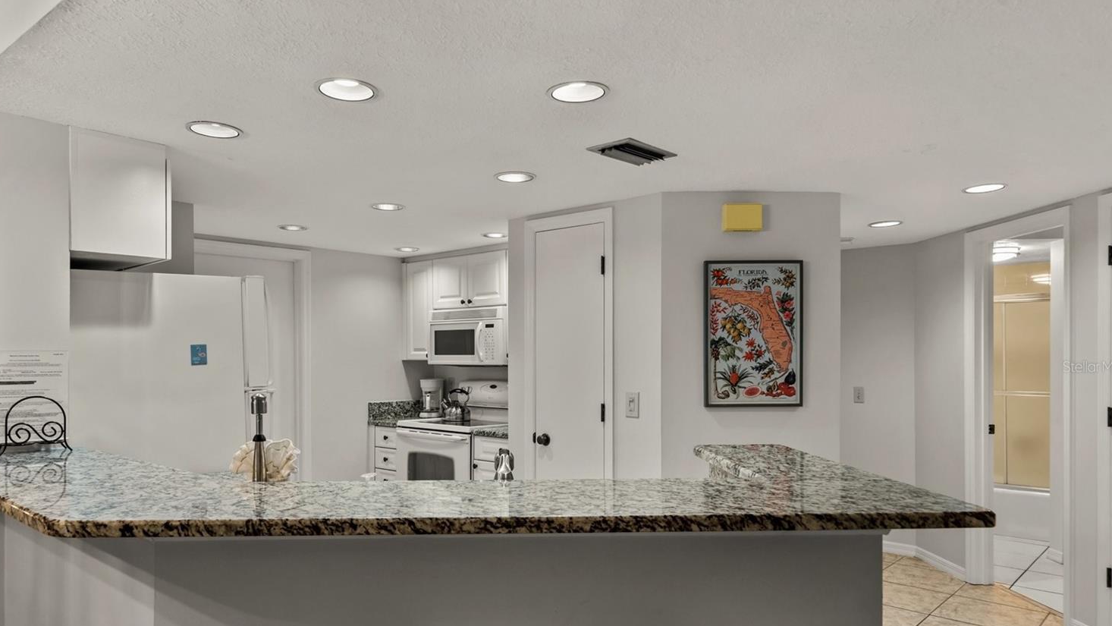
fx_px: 708
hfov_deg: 76.2
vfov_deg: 47.5
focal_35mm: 24
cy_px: 366
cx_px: 523
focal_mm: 21
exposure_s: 1/2
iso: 250
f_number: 8
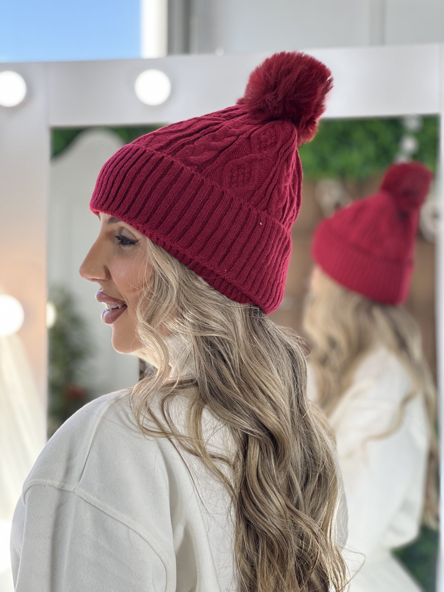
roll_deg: -0.5
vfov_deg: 25.3
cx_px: 222
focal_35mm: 77
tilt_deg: +0.1
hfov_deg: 19.1
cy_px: 296
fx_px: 1317
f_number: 2.8
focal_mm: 9
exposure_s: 1/120
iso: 125
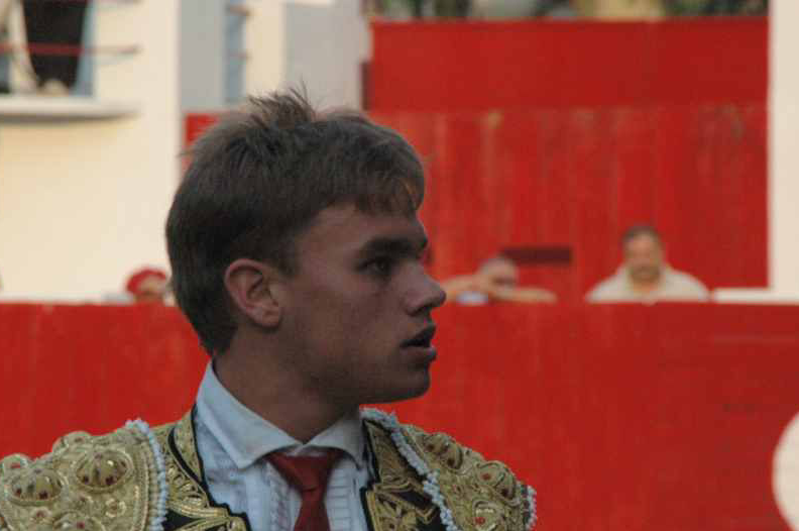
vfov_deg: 3.5
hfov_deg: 5.3
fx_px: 8601
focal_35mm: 388
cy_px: 279
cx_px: 311
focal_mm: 200
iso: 1250
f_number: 11
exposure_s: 1/400
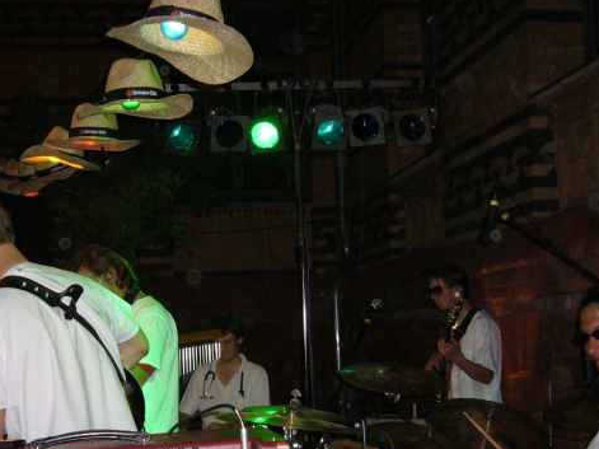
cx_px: 219
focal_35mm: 52
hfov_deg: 36.6
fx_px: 900
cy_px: 307
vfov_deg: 27.8
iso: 200
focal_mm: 5.8
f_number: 2.8
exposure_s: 1/60
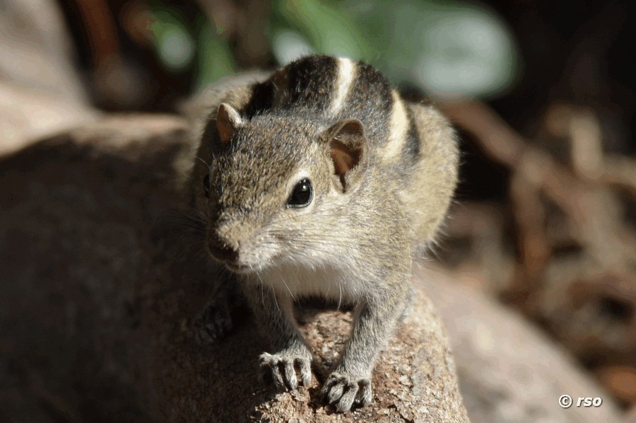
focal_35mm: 750
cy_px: 212
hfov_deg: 2.8
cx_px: 318
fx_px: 13235
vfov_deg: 1.8
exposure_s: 1/640
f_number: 6.3
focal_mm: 500
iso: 250
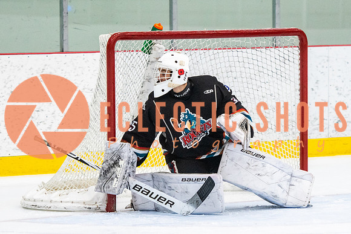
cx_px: 221
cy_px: 67
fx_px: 2661
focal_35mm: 273
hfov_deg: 7.5
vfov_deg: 5.0
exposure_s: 1/640
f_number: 2.8
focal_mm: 122
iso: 1600
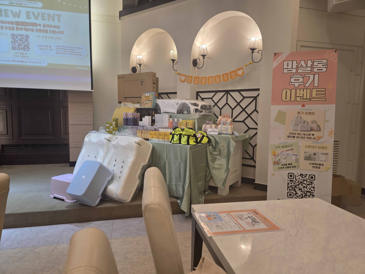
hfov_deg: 73.9
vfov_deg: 58.9
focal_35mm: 23
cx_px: 182
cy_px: 137
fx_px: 243
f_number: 1.7
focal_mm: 6.3
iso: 100
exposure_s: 1/120
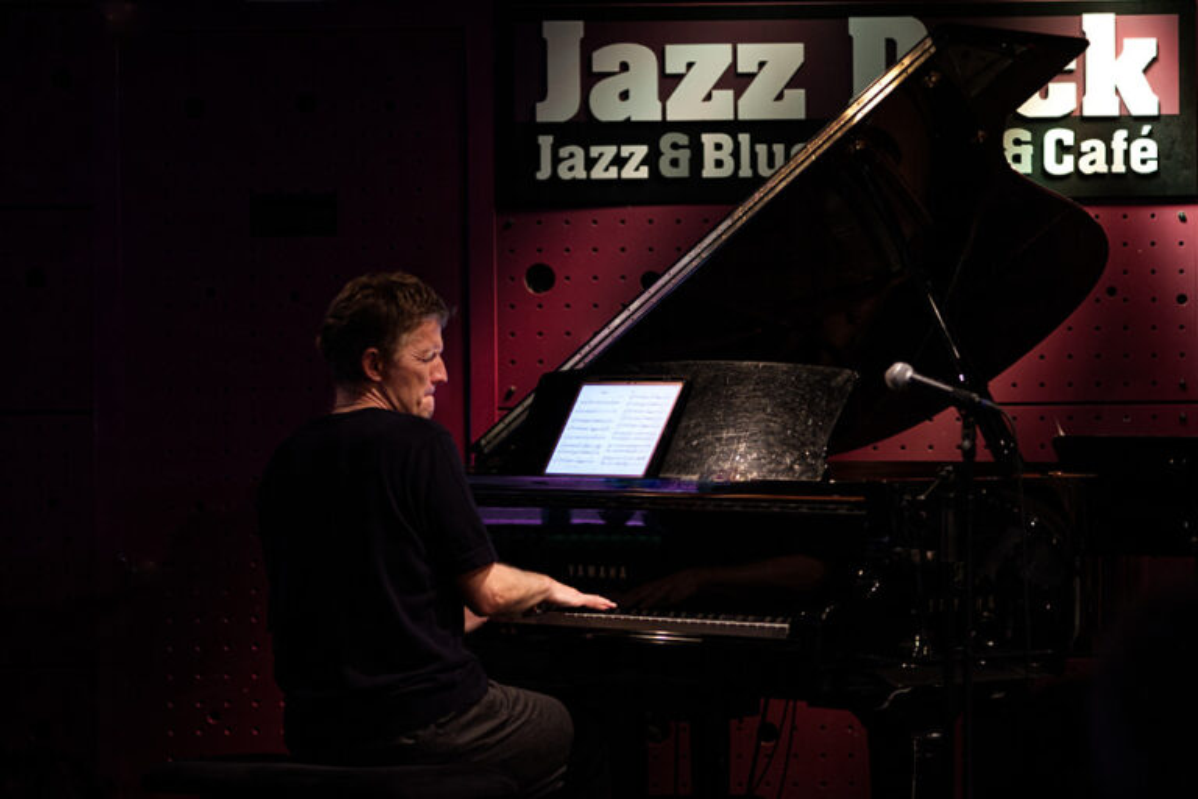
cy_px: 400
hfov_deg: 17.1
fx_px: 3993
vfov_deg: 11.4
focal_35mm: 120
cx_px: 599
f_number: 2.8
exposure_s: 1/160
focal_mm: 120
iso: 2800
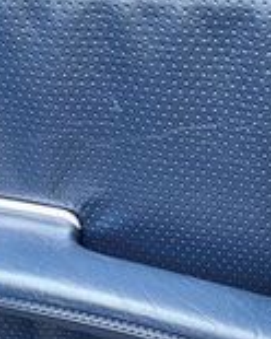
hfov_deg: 14.7
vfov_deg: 18.1
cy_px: 273
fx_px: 1053
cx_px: 109
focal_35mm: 105
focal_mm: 5.4
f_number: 1.8
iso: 100
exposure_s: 1/59
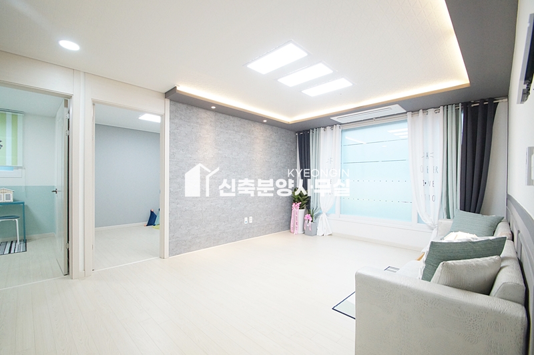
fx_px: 222
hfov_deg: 100.4
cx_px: 267
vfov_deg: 77.2
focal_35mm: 15
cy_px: 178
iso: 1600
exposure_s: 1/125
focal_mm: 10
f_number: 5
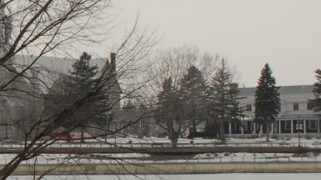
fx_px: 1464
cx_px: -162
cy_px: 137
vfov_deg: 7.0
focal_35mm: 172
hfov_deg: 11.9
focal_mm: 28
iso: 400
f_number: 6.3
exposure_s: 1/800
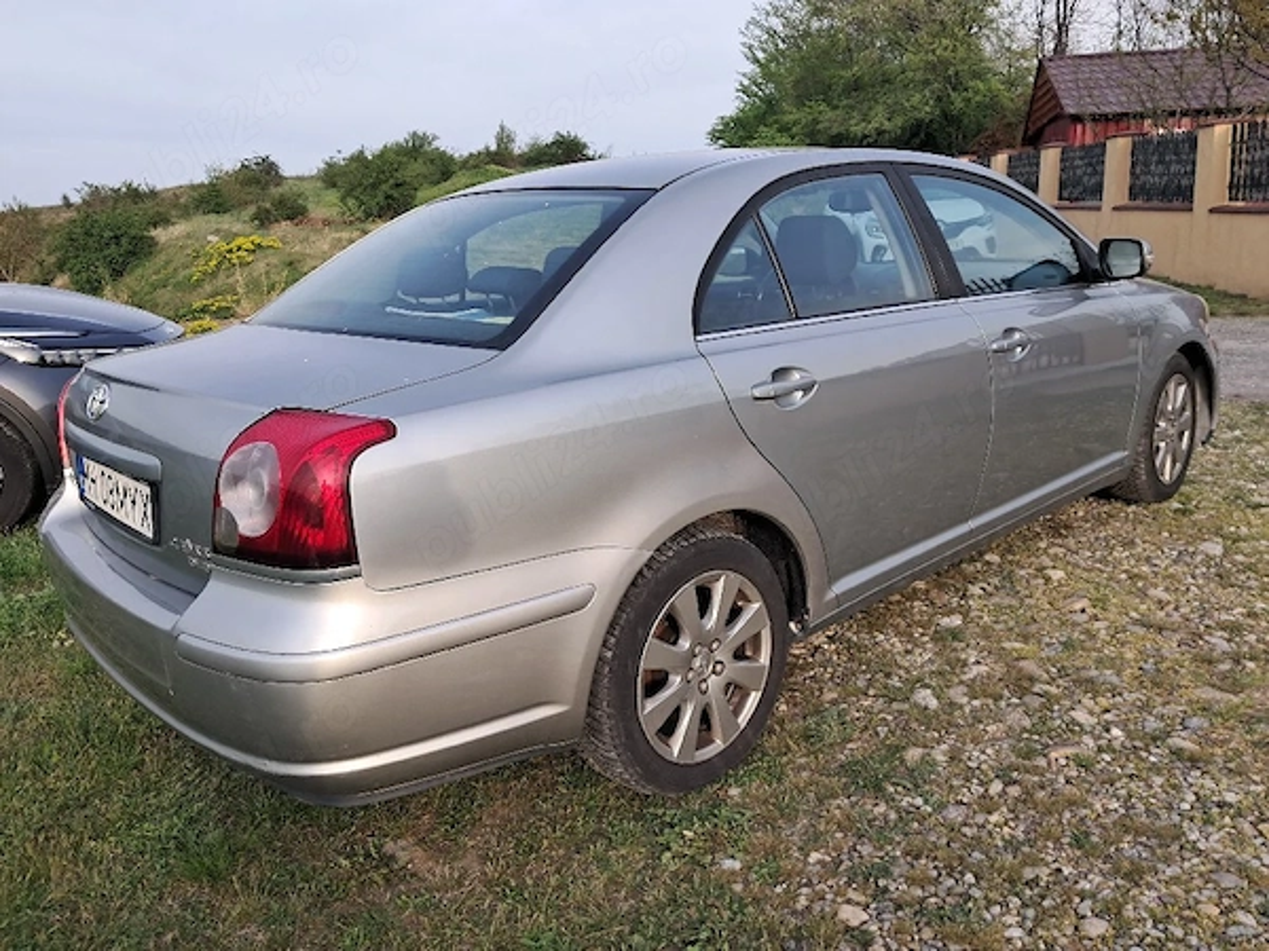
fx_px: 990
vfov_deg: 51.4
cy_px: 476
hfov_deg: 65.3
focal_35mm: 27
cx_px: 634
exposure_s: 1/102
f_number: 1.8
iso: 50
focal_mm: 4
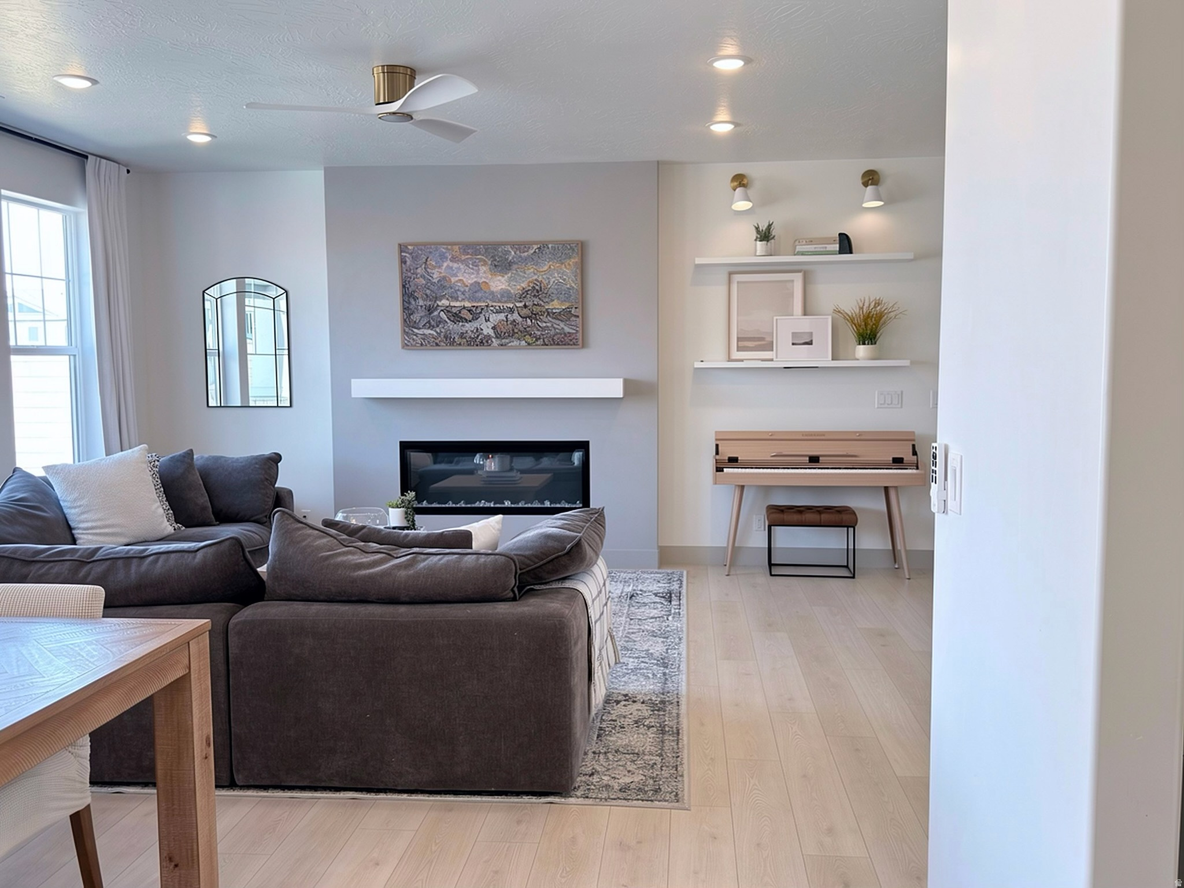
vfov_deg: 46.8
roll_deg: +0.0
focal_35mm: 30
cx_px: 592
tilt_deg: -4.5
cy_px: 444
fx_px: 1026
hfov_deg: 60.0
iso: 64
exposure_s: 1/138
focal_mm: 6.76
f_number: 1.78
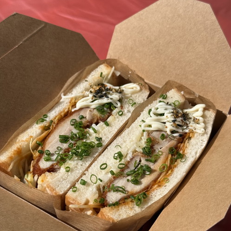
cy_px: 139
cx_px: 116
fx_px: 430
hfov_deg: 30.0
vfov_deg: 30.0
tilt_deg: -47.3
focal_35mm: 57
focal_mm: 6.76
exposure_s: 1/11364
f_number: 1.78
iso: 64
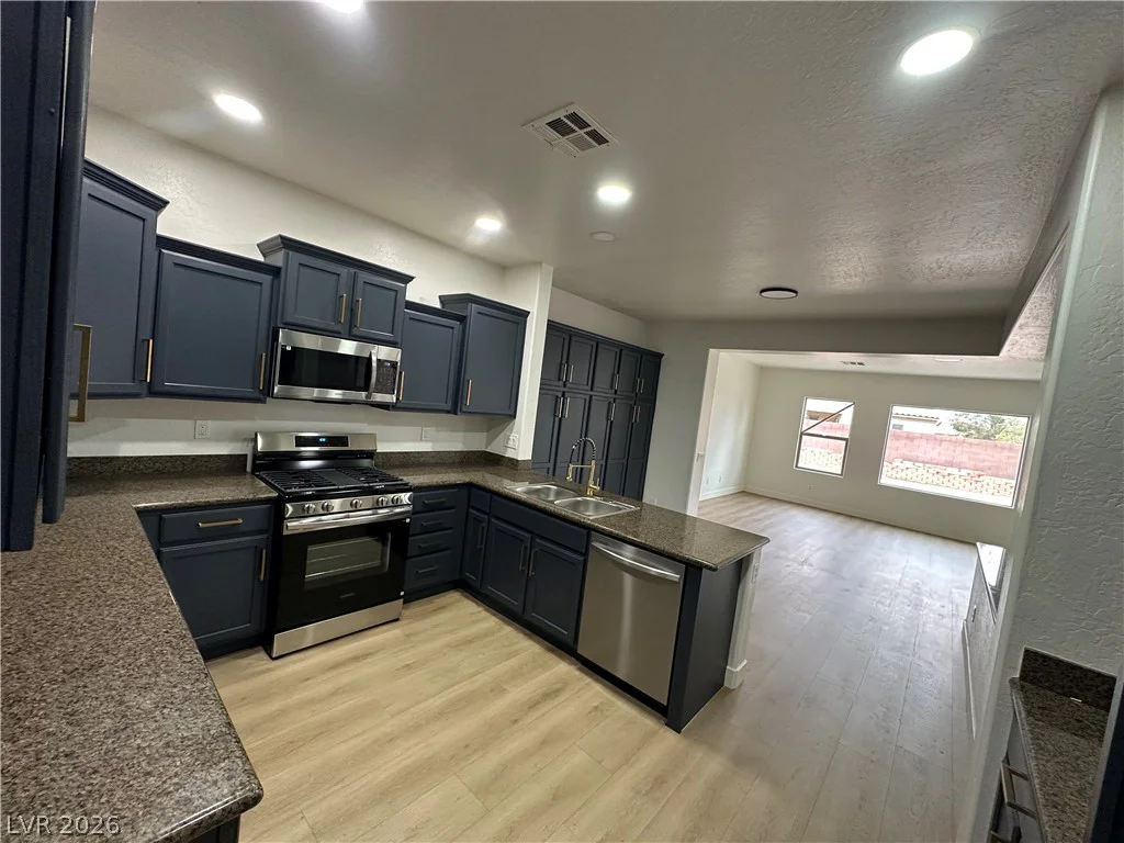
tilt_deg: -2.8
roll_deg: -6.8
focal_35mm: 14
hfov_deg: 102.1
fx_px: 455
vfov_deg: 85.7
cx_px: 562
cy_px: 422
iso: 250
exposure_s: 1/99
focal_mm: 2.22
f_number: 2.2
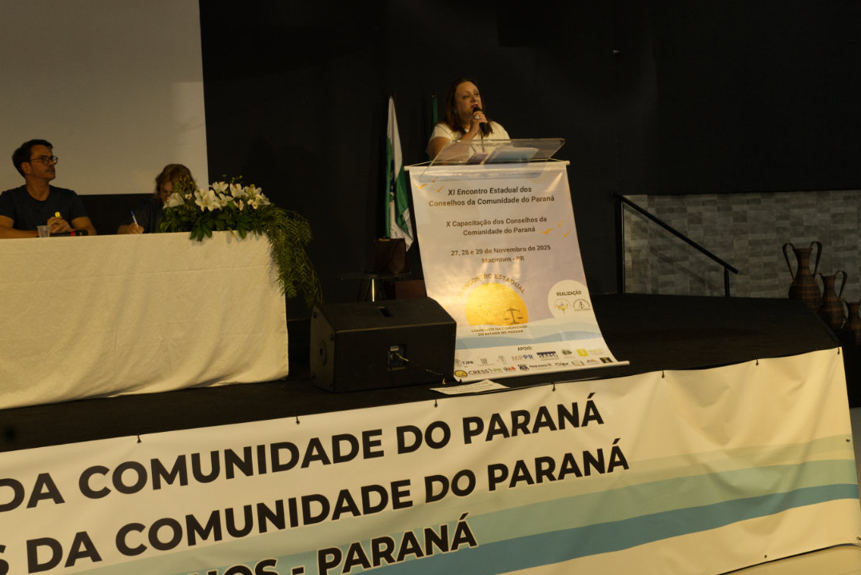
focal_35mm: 39
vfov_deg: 34.2
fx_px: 933
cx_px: 387
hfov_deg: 49.5
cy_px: 277
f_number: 5.6
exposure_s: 1/80
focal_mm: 35
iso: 3200
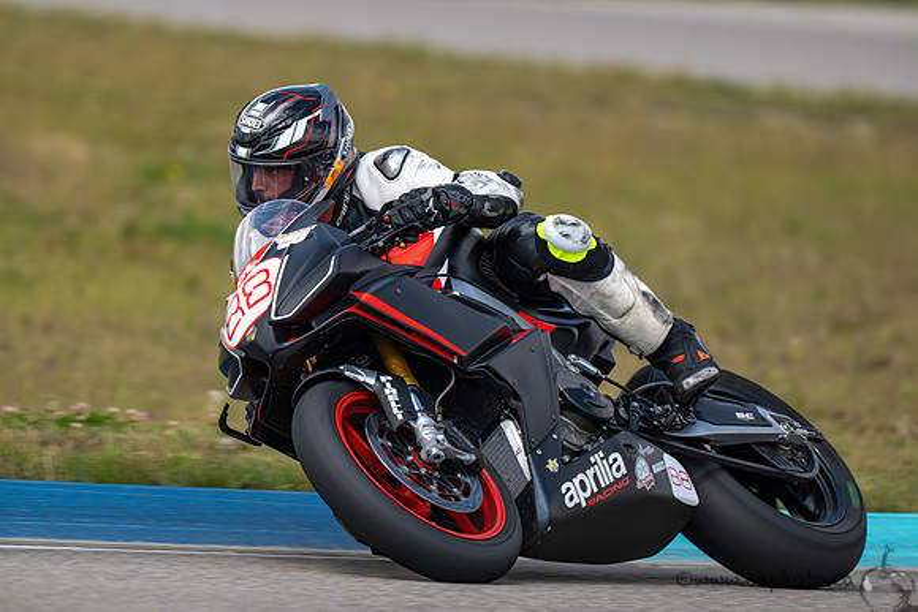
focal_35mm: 600
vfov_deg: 2.3
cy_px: 306
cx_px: 459
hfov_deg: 3.4
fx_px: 15303
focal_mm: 600
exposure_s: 1/800
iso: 250
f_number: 6.3
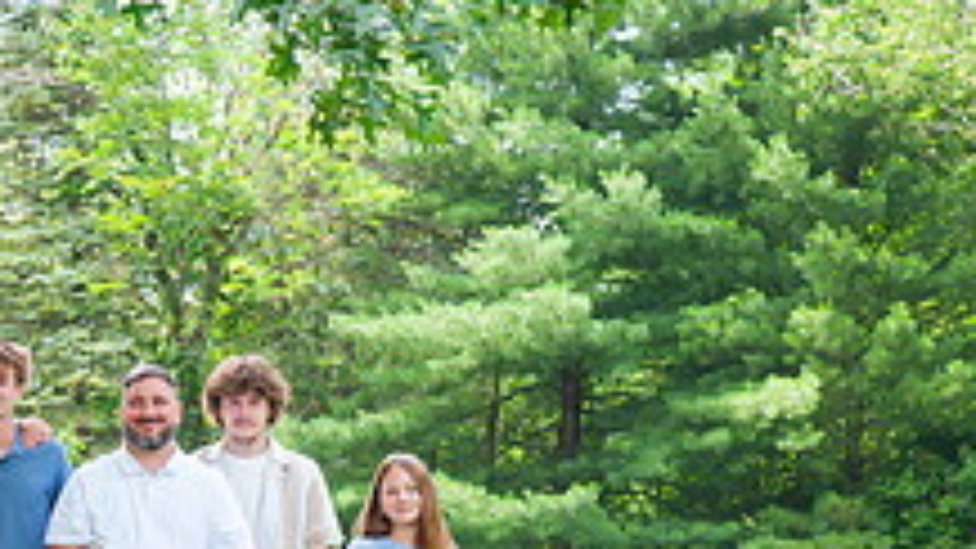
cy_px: 490
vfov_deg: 6.2
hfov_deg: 10.9
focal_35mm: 196
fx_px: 5072
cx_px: -25
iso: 800
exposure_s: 1/100
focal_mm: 65
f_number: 14
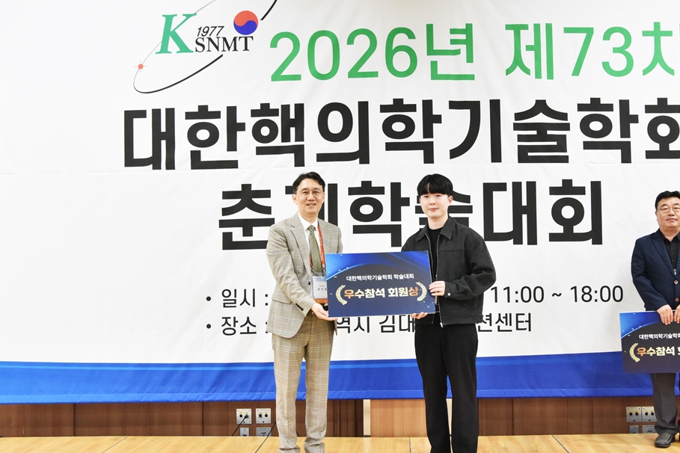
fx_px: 623
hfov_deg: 57.2
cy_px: 231
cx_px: 366
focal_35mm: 33
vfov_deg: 40.0
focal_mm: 30
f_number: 6.3
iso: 6400
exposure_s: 1/125
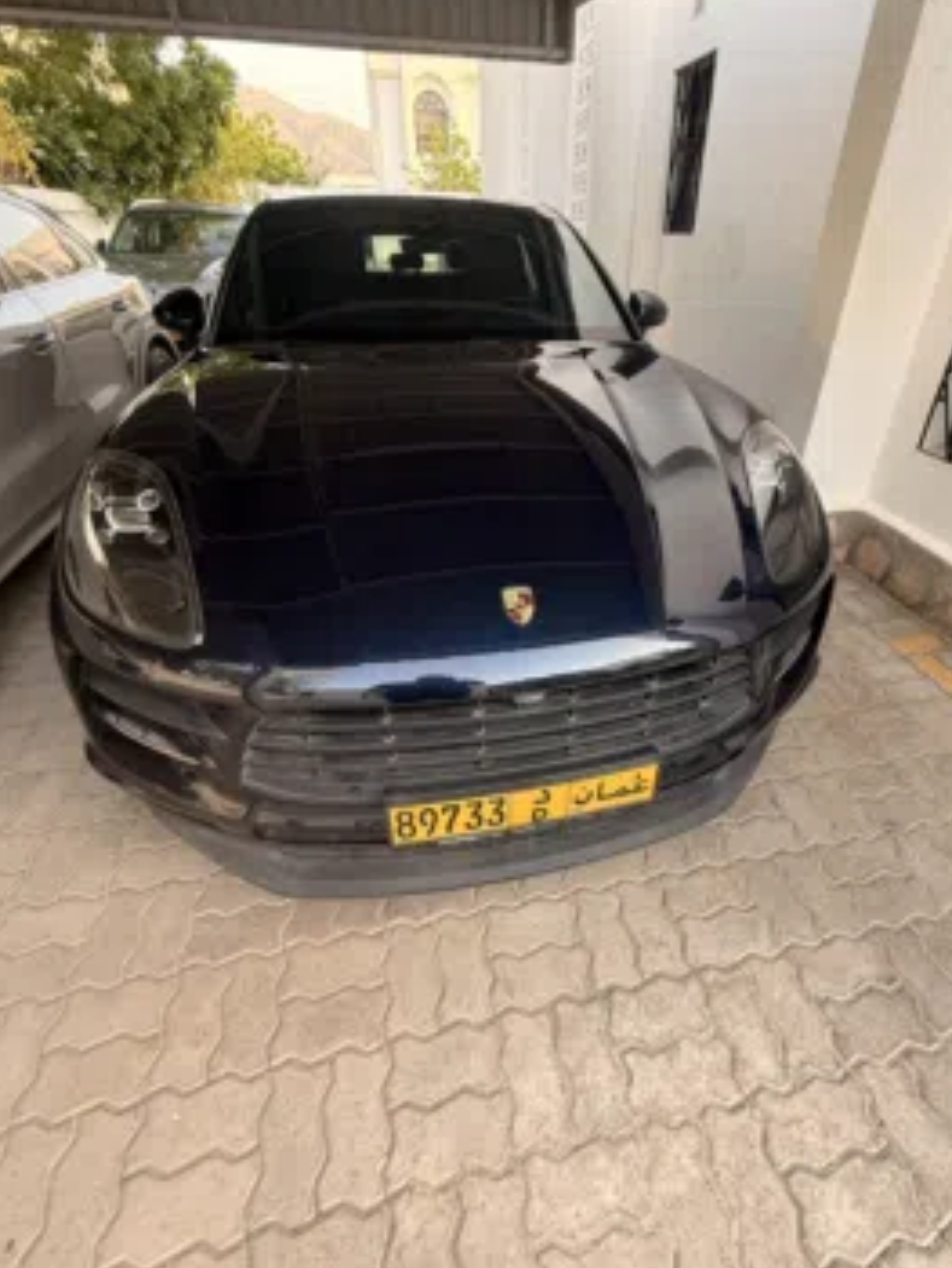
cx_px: 521
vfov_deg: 94.2
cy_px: 572
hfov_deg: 78.0
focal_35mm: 16
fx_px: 586
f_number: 2.2
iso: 250
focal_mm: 2.22
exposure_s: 1/99
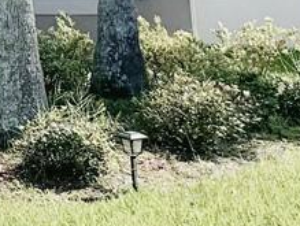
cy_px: -322
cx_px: -605
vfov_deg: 7.9
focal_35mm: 175
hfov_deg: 9.1
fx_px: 1519
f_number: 1.78
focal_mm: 6.76
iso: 80
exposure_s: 1/5348
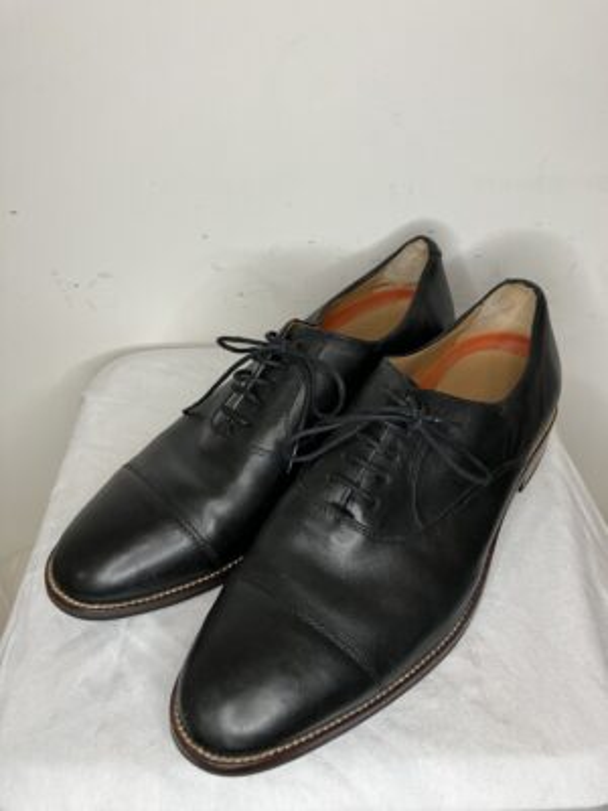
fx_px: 656
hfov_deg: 49.7
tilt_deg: -43.4
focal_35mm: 28
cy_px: 406
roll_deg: +2.9
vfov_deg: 63.4
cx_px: 304
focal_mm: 3.99
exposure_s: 1/50
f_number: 1.8
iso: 64
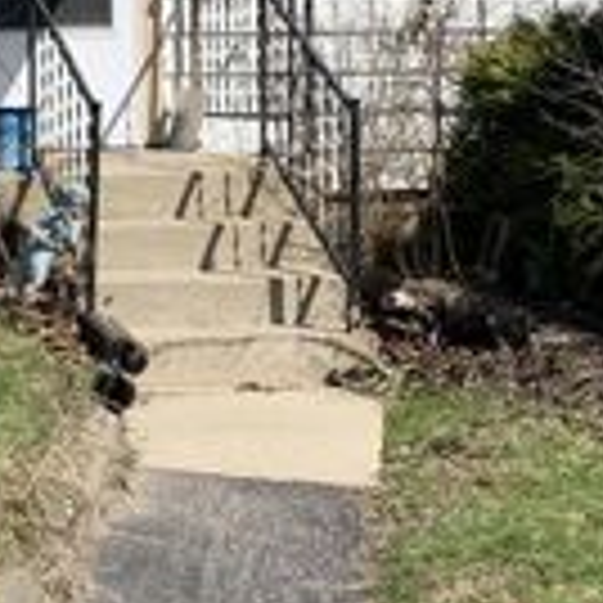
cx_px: -94
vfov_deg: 20.0
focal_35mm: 86
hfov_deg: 19.2
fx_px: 1695
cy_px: 133
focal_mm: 4.25
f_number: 1.8
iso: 25
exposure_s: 1/1748
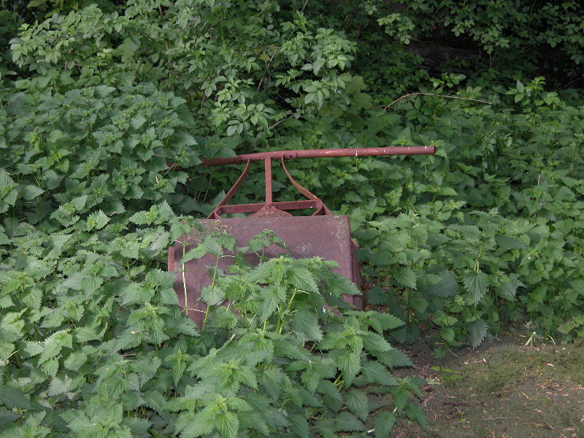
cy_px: 219
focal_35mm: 88
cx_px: 292
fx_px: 1485
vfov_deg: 16.8
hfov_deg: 22.3
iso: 200
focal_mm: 22.3
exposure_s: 1/125
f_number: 3.5
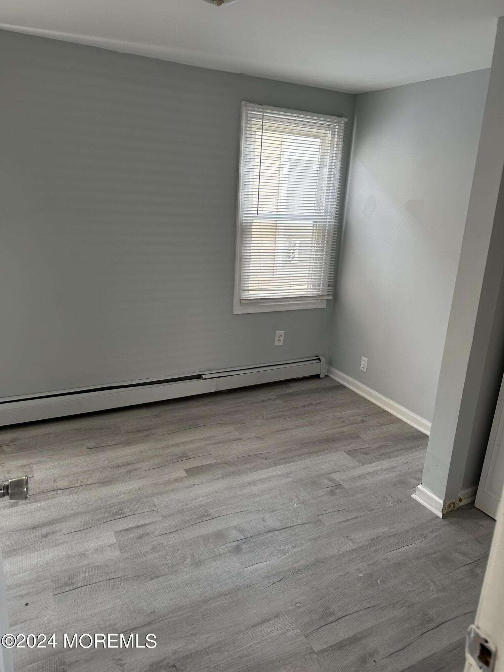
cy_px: 336
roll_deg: -3.5
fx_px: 466
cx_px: 252
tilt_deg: -15.8
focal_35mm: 24
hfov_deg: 56.8
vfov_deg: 71.6
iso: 125
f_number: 1.78
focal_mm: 6.86
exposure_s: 1/60
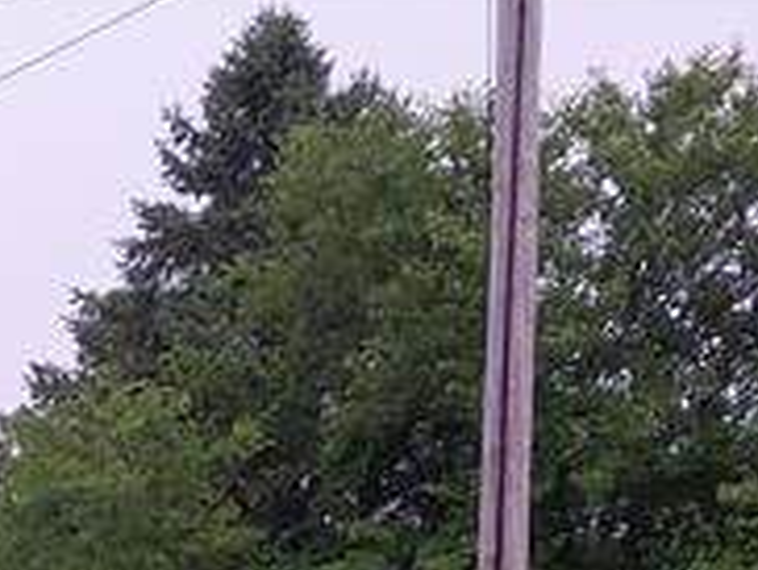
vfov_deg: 8.8
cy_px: 1573
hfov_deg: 12.9
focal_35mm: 146
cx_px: -350
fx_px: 3201
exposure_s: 1/160
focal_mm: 4
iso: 20
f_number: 1.8
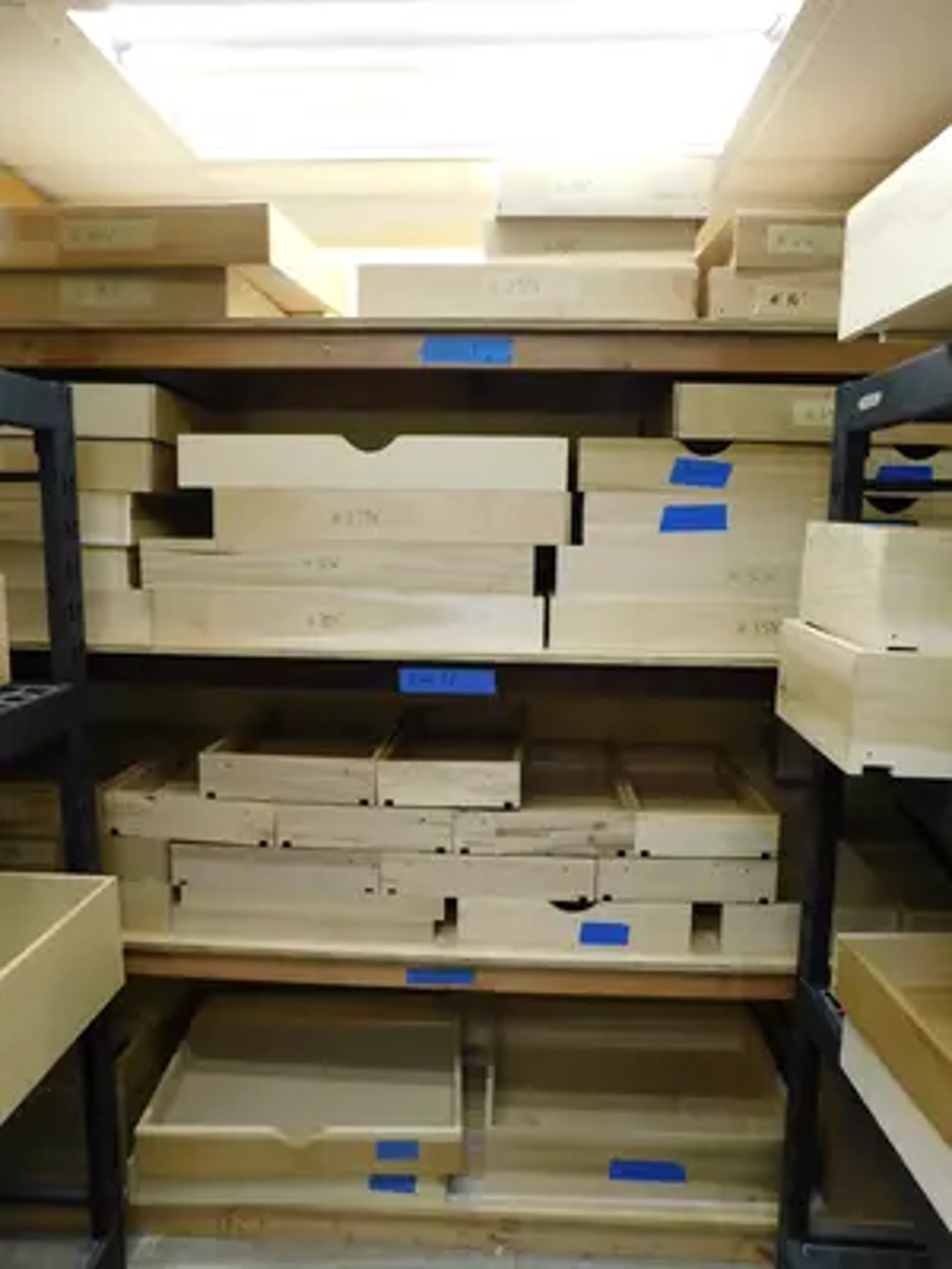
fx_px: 843
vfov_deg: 73.9
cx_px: 476
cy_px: 634
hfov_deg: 58.9
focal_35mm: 23
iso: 125
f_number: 3
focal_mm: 4
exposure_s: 1/30
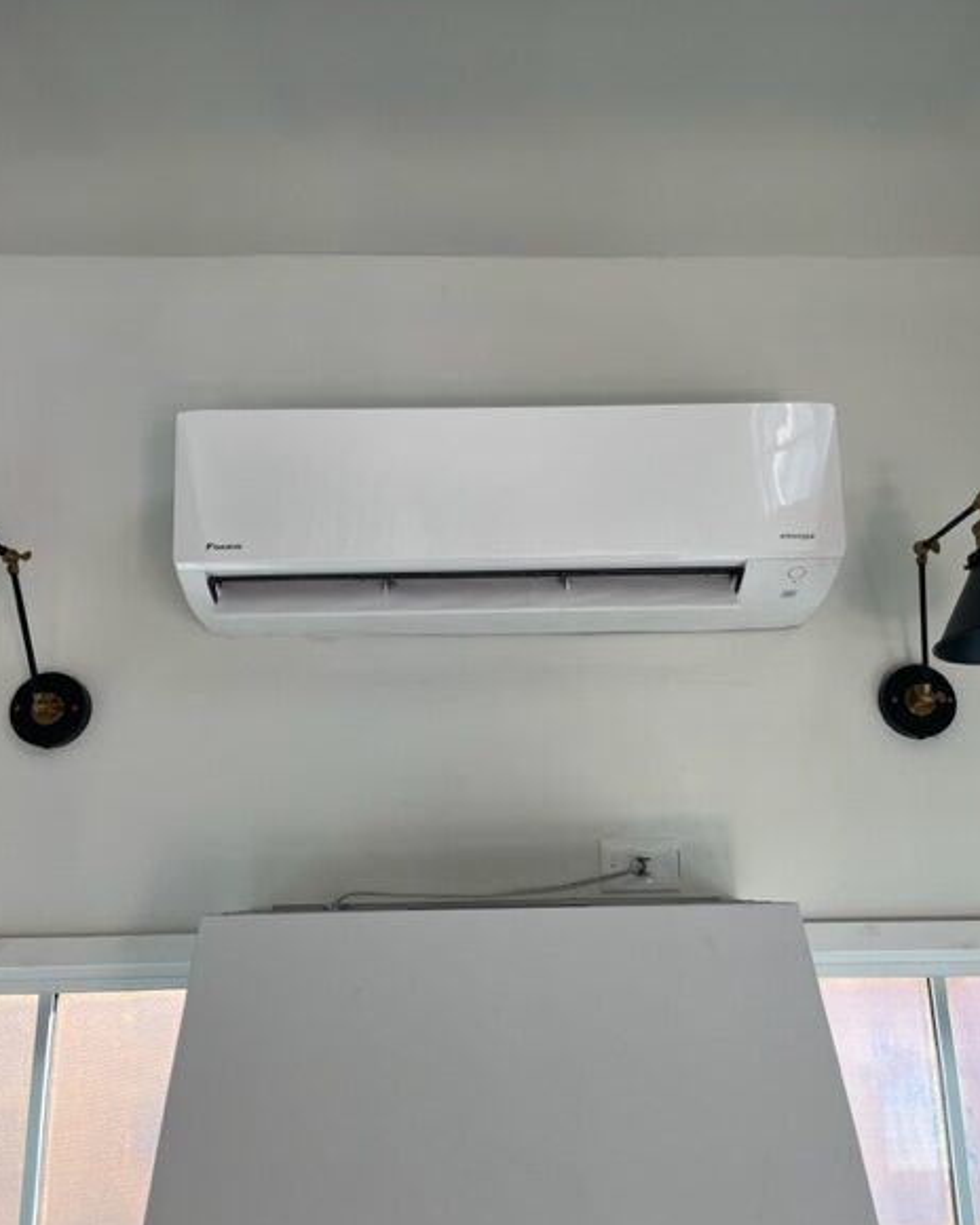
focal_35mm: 28
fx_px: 1015
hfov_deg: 51.5
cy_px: 589
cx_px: 492
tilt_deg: +17.6
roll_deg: +1.0
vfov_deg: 62.2
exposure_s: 1/120
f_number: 1.6
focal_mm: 5.1
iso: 50
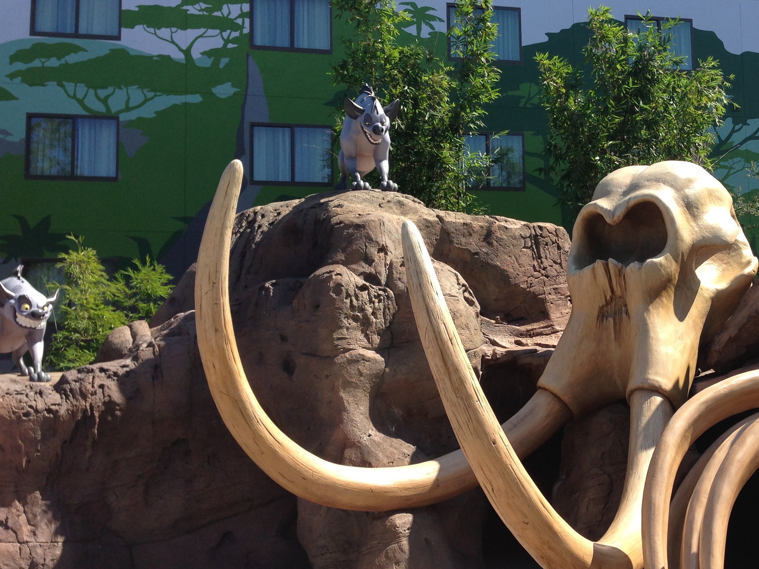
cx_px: 546
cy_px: 290
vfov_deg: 30.3
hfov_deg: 38.9
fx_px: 1052
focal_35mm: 48
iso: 50
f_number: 2.4
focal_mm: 4.13
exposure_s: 1/889
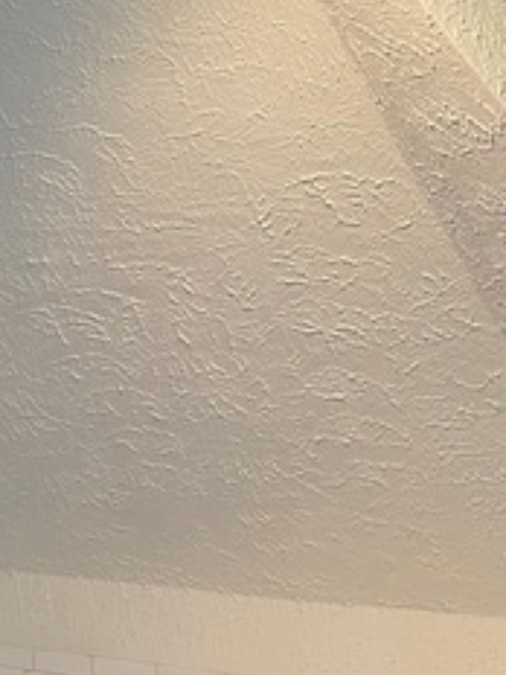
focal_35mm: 56
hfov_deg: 24.5
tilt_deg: -0.3
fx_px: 1091
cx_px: -33
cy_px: 466
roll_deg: +0.6
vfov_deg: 33.9
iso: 125
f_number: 1.8
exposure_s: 1/60
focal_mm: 4.25
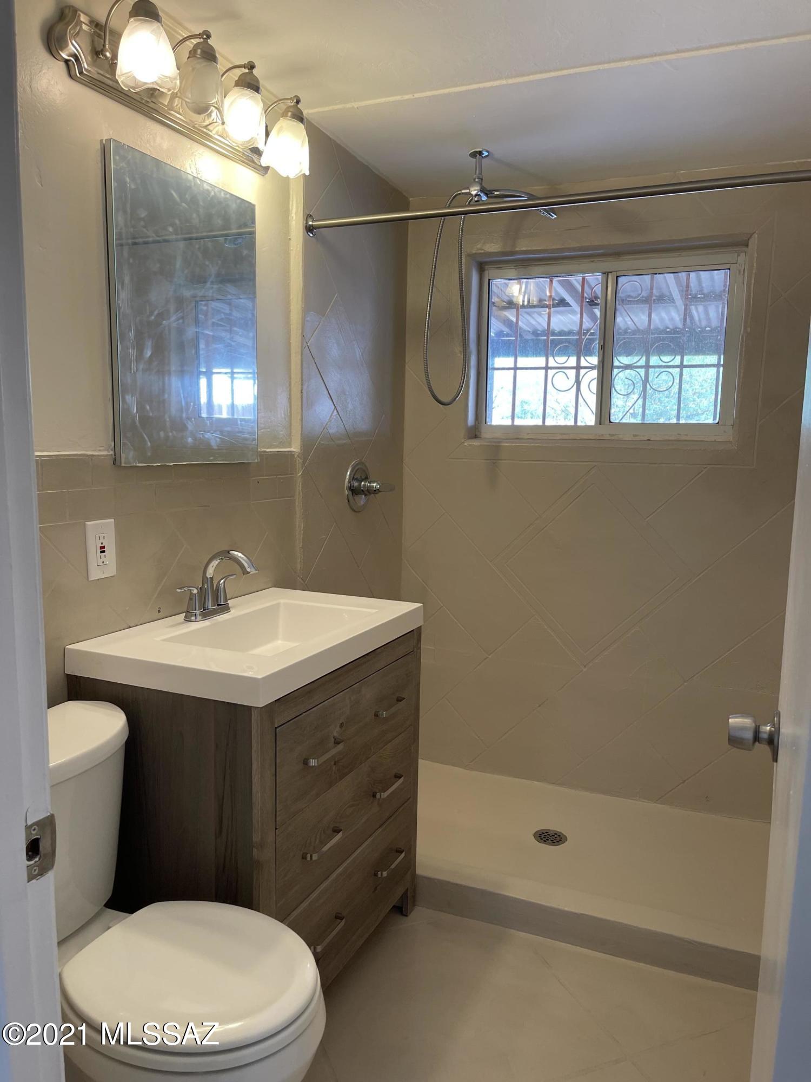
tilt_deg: -8.3
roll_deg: -0.4
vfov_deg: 67.3
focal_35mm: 26
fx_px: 812
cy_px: 541
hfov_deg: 53.1
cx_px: 406
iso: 100
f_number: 1.6
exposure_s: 1/120
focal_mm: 5.1
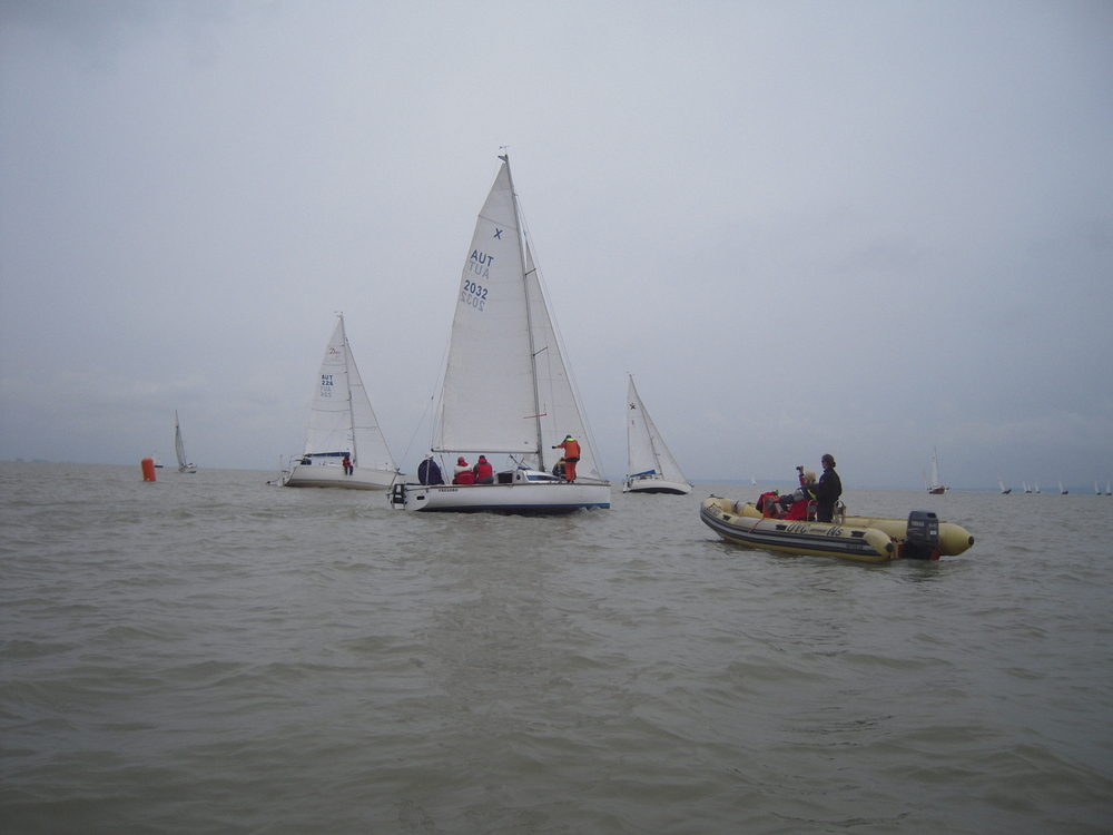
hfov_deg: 63.4
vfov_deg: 49.7
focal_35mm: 28
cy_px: 418
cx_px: 556
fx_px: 900
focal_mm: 5
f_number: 5.4
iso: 100
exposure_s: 1/320
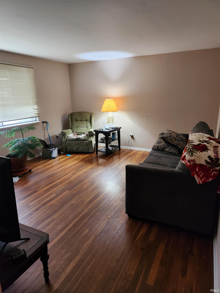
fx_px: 195
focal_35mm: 23
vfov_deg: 73.9
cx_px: 110
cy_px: 146
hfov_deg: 58.9
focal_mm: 5.4
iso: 500
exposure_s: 1/60
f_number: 1.8
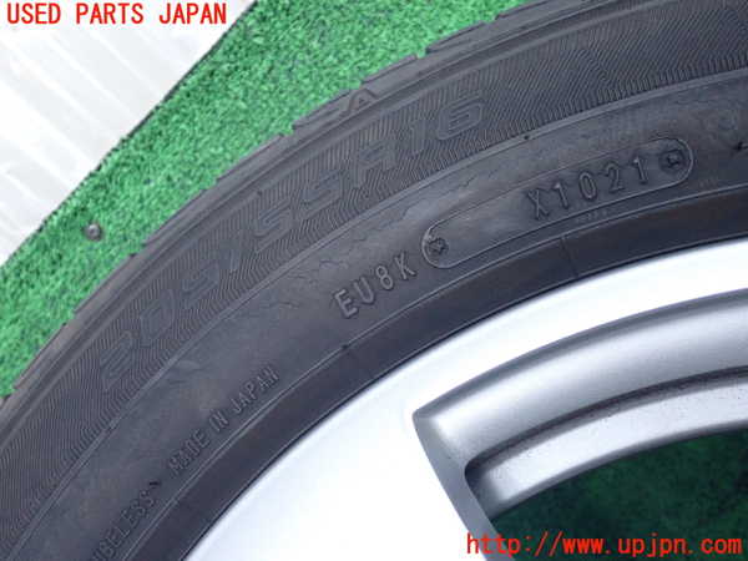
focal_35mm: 41
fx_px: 886
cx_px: 374
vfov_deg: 35.1
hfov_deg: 45.8
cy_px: 280
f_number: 2.8
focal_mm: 7.31
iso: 800
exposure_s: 1/125
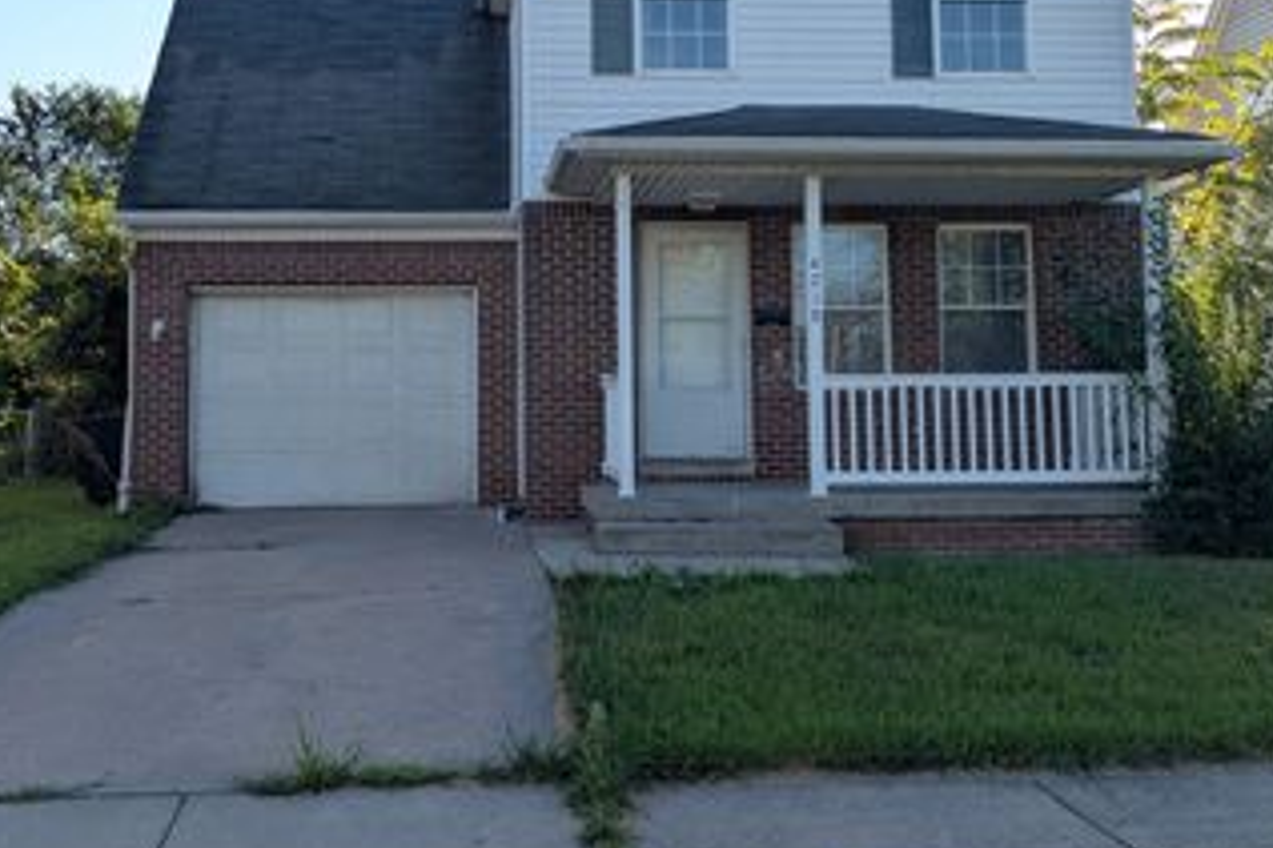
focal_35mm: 41
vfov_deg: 32.2
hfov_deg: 47.4
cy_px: 243
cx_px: 594
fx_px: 1449
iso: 36
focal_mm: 5.43
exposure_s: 1/899
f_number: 1.89
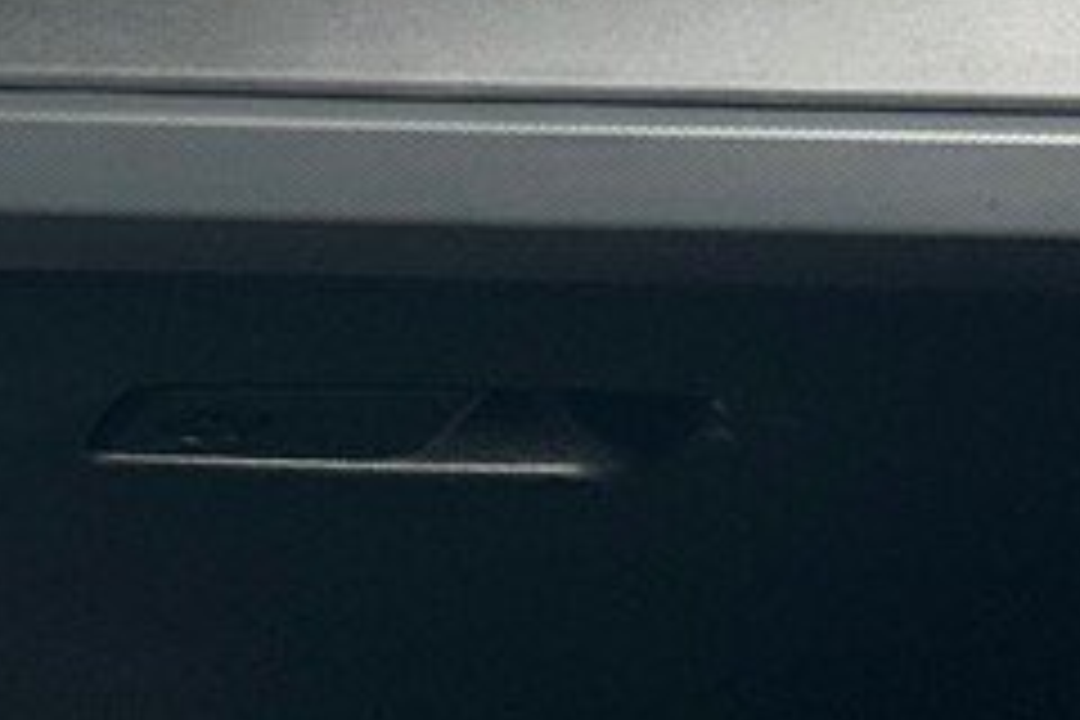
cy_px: 45
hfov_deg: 9.9
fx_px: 5400
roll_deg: -0.9
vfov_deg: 7.6
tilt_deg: -26.5
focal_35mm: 180
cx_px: -1620
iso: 40
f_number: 1.5
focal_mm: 5.7
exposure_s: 1/219
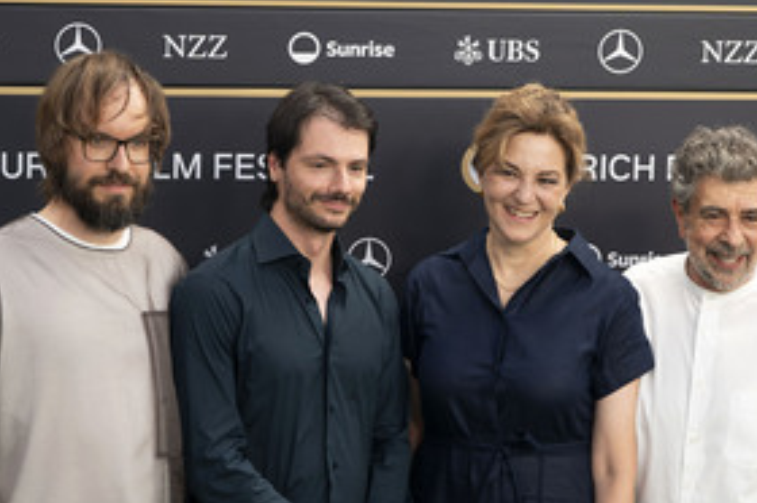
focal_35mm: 137
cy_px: 241
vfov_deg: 10.0
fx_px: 2877
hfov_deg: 15.0
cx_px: 507
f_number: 4.5
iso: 400
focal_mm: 82
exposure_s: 1/200
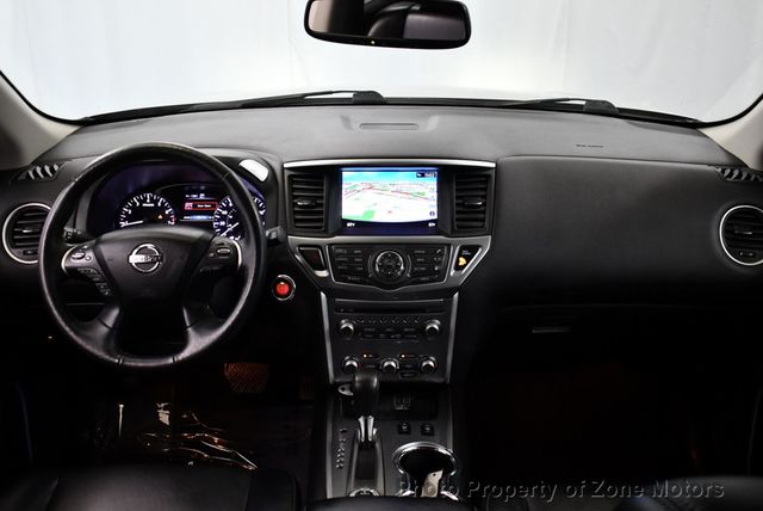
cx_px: 382
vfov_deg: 36.9
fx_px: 764
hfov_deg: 53.1
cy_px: 256
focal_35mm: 36
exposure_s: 1/125
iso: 1800
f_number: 3.5
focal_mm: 18
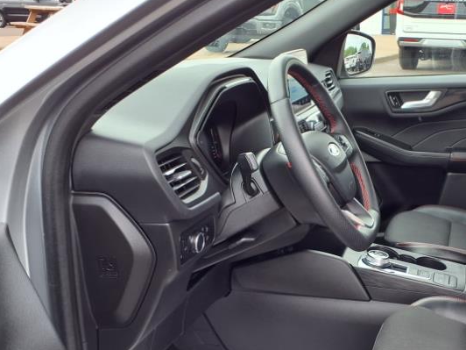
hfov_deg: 35.8
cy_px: 261
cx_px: 362
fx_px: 700
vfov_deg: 27.7
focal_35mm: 52
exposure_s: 1/120
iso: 50
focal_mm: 3.58
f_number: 1.9
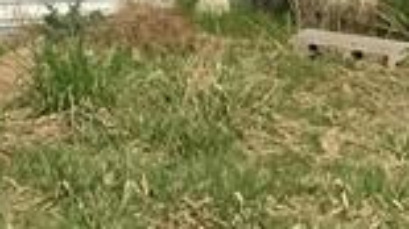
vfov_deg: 5.6
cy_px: -271
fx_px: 2265
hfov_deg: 9.4
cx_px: -493
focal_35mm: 209
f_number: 1.8
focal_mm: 3
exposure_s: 1/3125
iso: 20
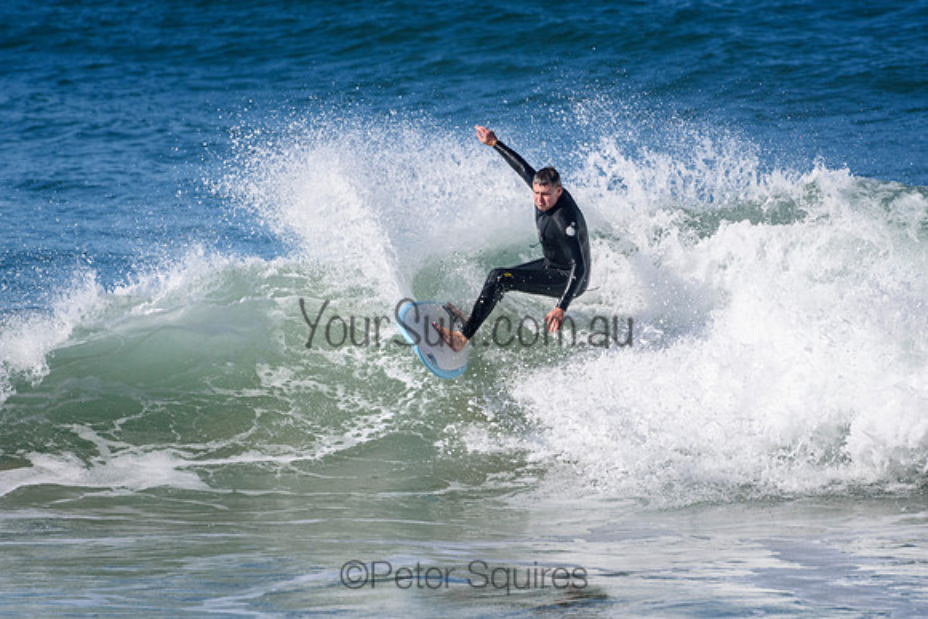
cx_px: 464
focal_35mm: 750
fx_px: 19340
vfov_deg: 1.8
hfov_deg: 2.7
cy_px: 310
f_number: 5.6
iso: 500
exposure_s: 1/4000
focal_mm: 500
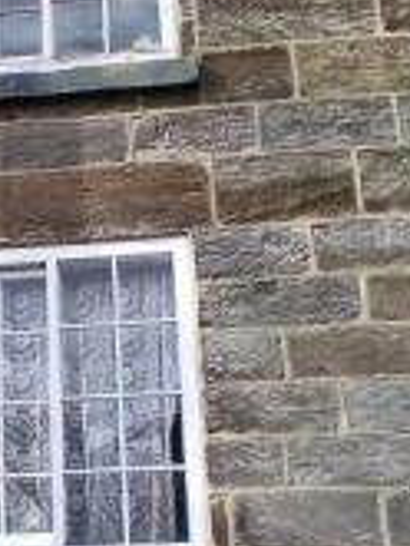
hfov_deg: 23.7
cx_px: 35
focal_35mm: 60
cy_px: 299
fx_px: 946
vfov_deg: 32.1
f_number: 2.2
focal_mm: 1.4
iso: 50
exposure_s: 1/500
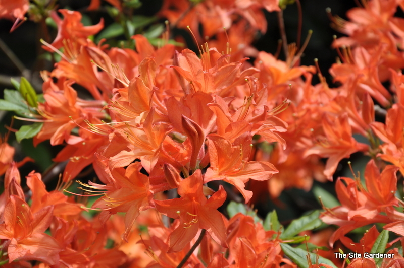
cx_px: 202
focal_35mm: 158
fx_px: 1766
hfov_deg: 13.1
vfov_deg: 8.7
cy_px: 134
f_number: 8
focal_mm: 105
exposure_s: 1/250
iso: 200
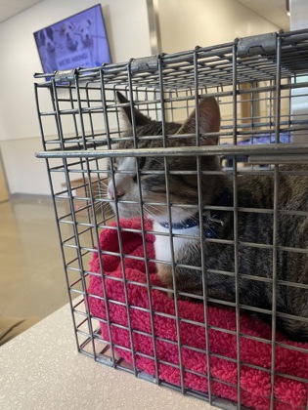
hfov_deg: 53.1
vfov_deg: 67.3
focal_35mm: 26
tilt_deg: -13.9
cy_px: 205
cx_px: 154
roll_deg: +6.7
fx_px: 308
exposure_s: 1/60
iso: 125
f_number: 1.6
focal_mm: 4.2
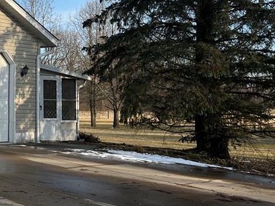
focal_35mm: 65
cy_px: 68
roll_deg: -1.3
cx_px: -57
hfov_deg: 26.5
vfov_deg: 22.5
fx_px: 516
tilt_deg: +3.9
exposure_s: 1/2513
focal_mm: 5.7
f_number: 1.5
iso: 50
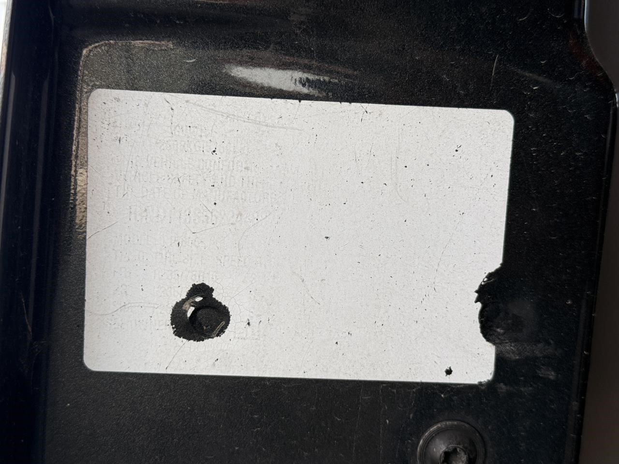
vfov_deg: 30.3
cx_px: 310
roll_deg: -2.9
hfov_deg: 39.7
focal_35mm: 48
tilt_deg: -4.0
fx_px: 858
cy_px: 232
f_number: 1.78
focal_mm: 6.76
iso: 64
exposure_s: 1/906
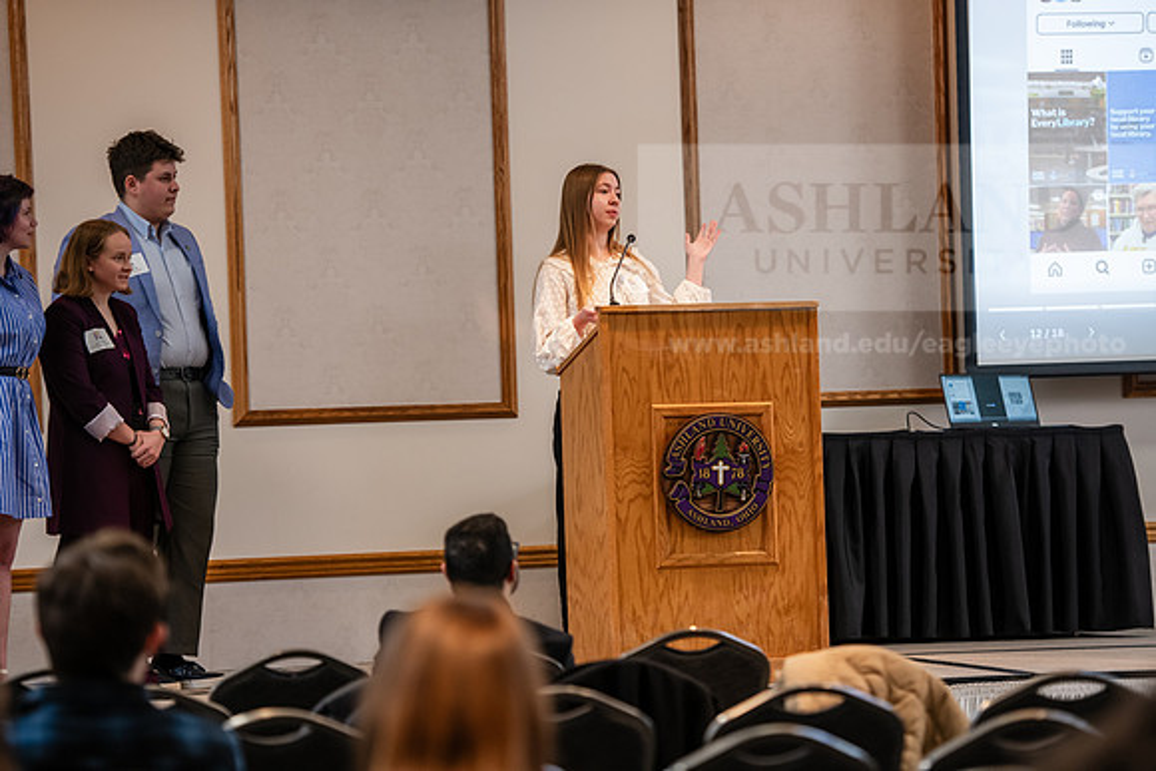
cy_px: 386
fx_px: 4175
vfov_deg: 10.6
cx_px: 578
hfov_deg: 15.8
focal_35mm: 130
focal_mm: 130
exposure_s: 1/200
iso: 1250
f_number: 3.2
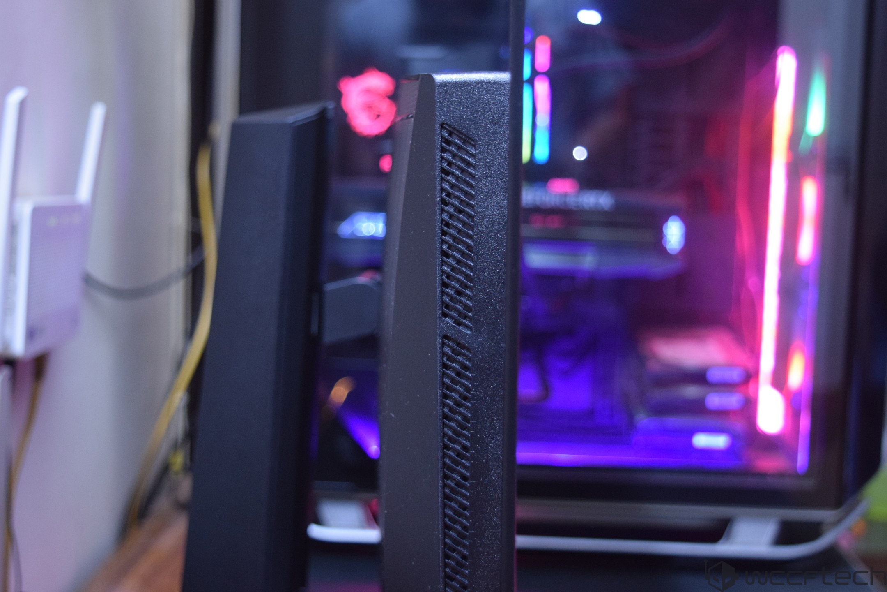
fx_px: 1404
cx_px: 444
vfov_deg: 23.8
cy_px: 296
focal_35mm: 57
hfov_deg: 35.1
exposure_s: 1/10
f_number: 4.8
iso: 1600
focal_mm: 38
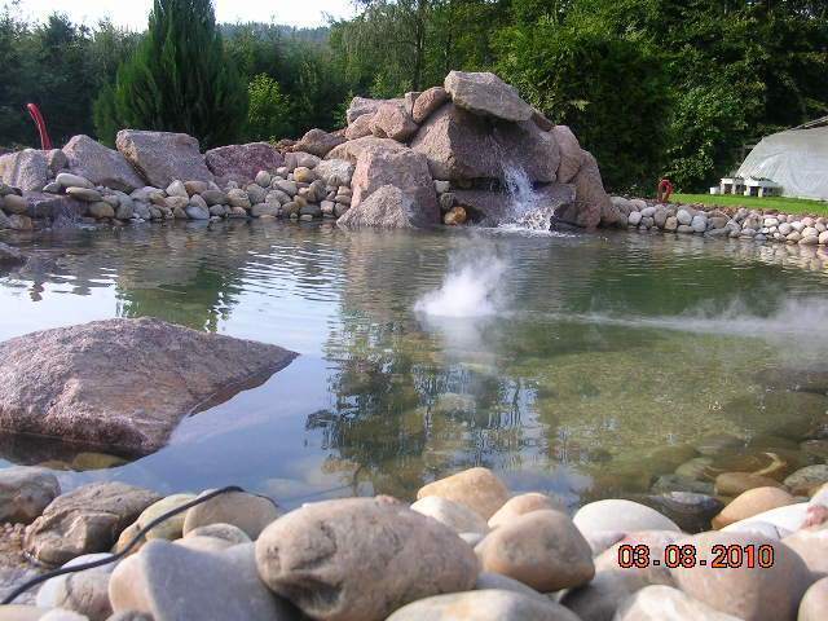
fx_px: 909
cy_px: 310
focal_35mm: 38
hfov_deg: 49.0
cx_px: 414
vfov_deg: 37.7
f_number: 2.8
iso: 50
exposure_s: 1/297
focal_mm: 5.8
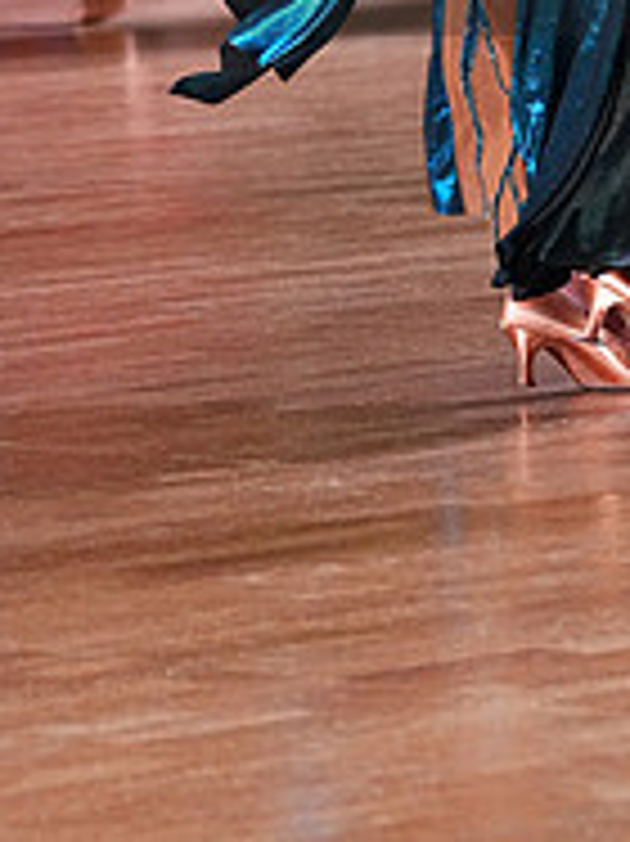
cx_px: 857
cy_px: -113
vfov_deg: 5.0
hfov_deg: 3.7
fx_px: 9645
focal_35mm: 397
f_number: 4.5
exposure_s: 1/400
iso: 6400
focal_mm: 133
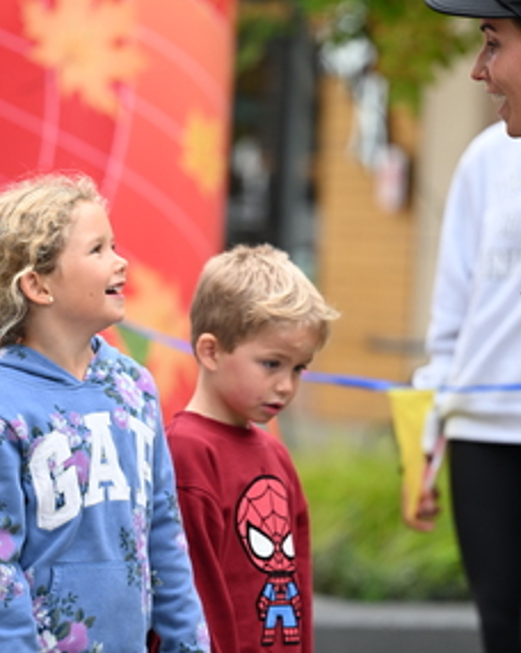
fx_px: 4365
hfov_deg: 6.8
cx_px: 191
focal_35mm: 226
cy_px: 311
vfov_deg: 8.6
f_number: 2.8
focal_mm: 125
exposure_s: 1/1600
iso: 640
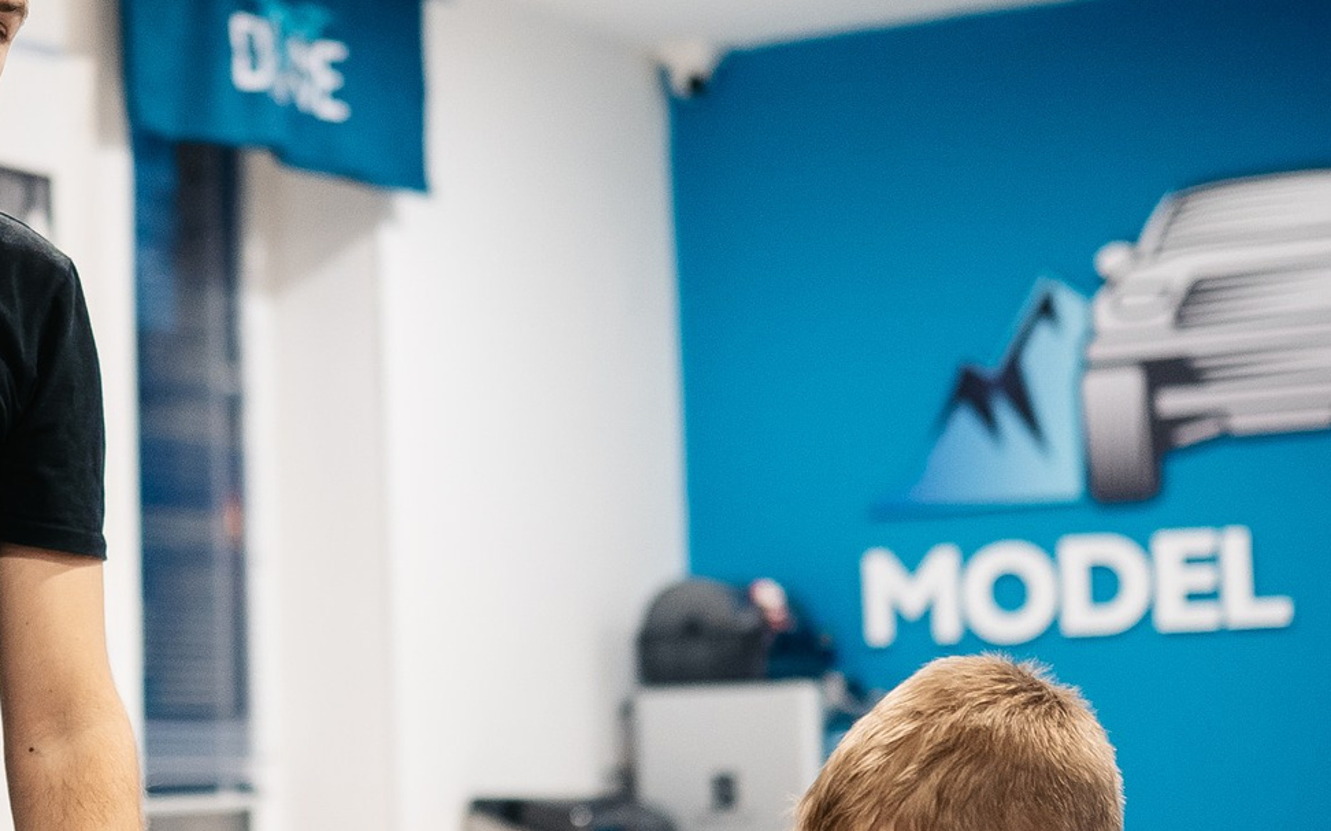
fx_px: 3409
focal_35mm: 94
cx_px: 152
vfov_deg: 13.9
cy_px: 513
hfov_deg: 21.6
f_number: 1.4
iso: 1000
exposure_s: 1/250
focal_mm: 35
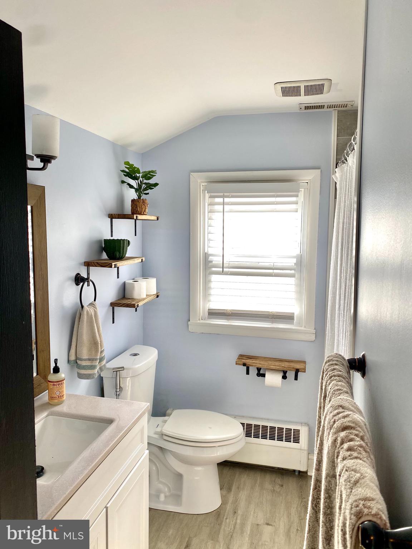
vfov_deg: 67.3
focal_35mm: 26
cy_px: 274
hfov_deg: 53.1
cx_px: 206
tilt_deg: -5.7
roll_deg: -1.1
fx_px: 413
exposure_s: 1/120
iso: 32
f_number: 1.8
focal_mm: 4.25
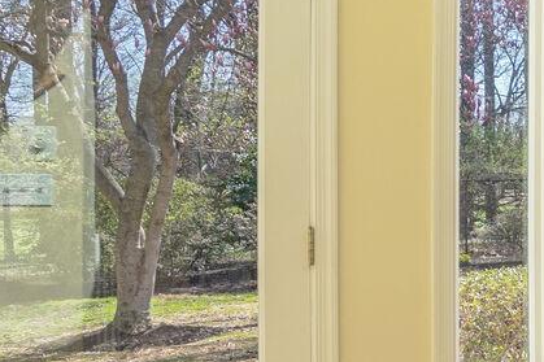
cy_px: 200
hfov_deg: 21.8
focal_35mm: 66
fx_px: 997
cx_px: 933
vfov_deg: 20.6
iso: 640
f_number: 8
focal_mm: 16
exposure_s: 1/40
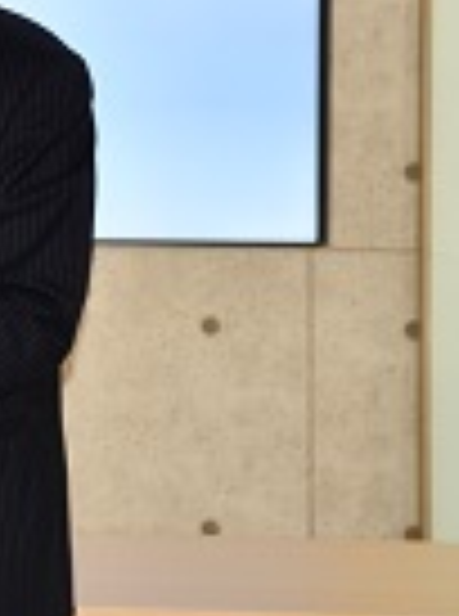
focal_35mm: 209
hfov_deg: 6.8
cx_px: -486
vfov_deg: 9.4
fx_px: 3712
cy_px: 45
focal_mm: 44
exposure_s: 1/60
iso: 200
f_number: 3.5
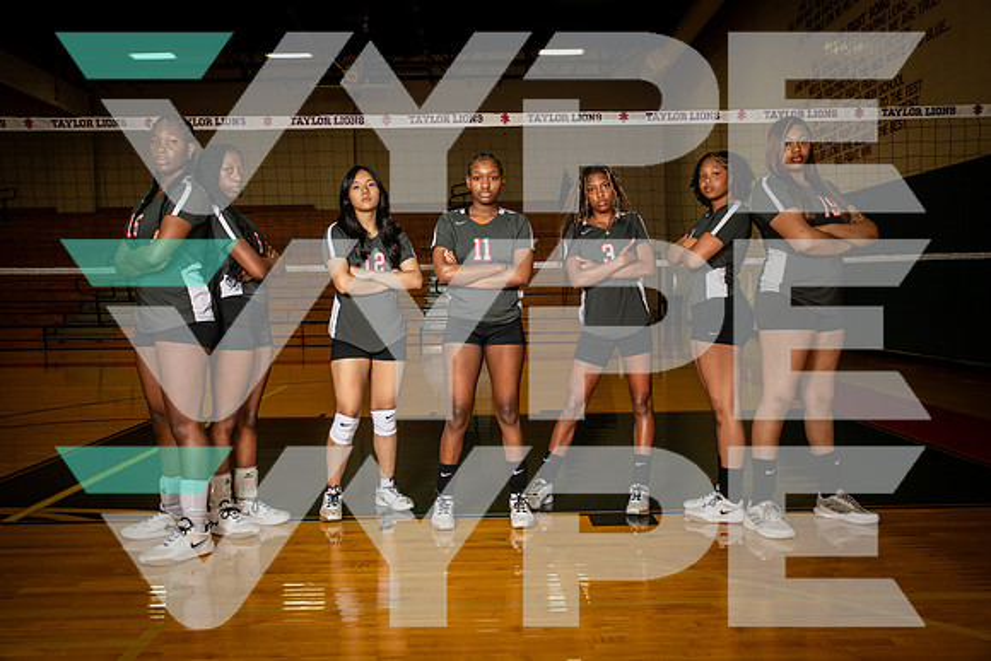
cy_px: 330
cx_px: 496
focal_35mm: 35
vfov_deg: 37.9
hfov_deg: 54.4
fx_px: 964
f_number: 7.1
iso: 800
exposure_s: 1/250
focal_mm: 35
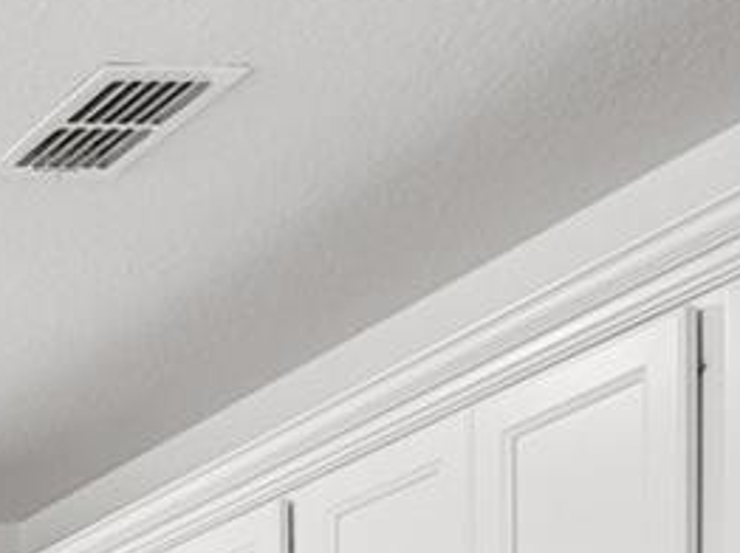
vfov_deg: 13.2
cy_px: 1168
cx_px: -1124
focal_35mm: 94
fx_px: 2008
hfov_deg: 13.6
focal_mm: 16
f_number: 8
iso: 400
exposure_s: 1/30
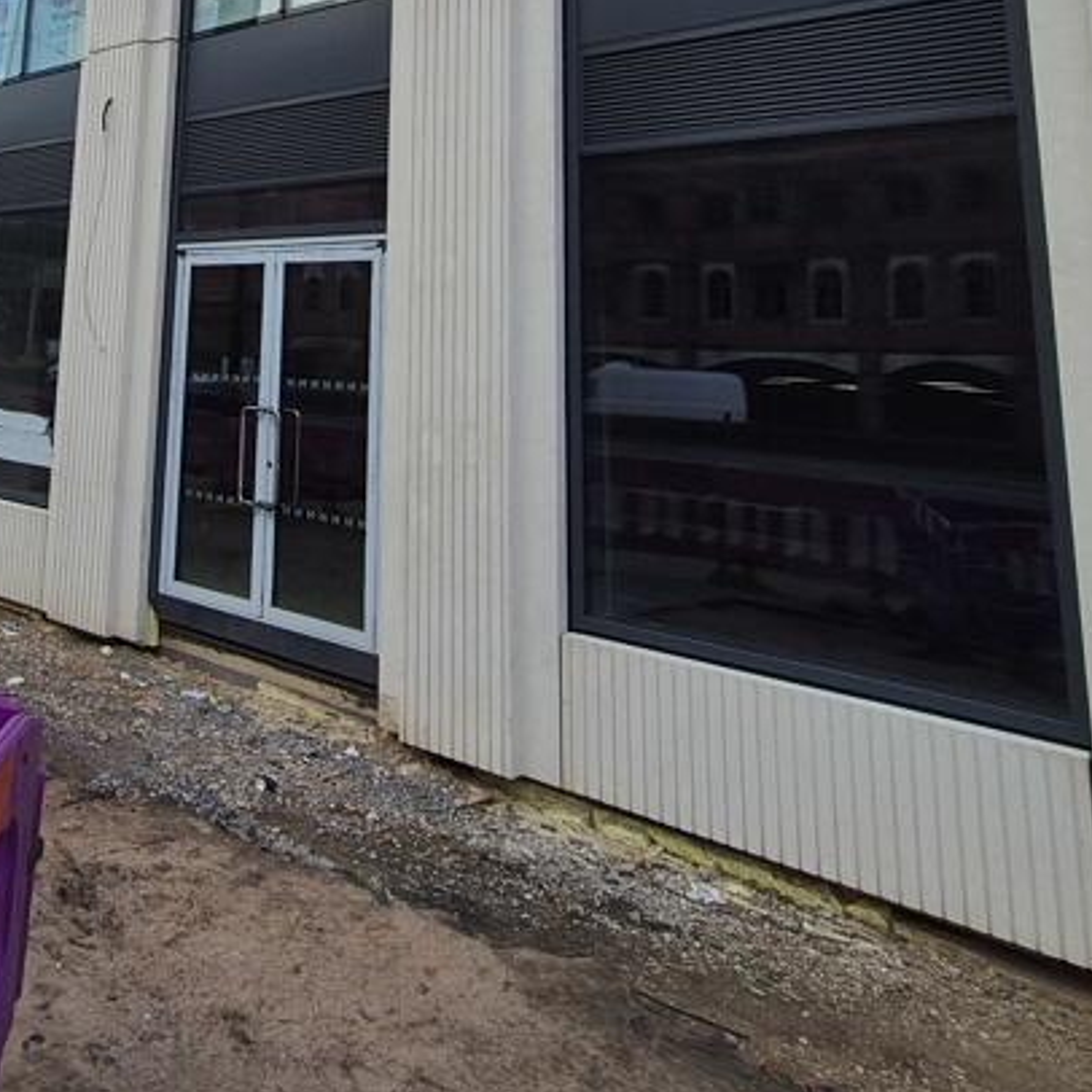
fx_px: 1035
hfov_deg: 51.1
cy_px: 116
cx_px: 175
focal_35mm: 29
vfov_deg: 49.7
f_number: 2.2
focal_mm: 2.2
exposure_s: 1/1024
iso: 50
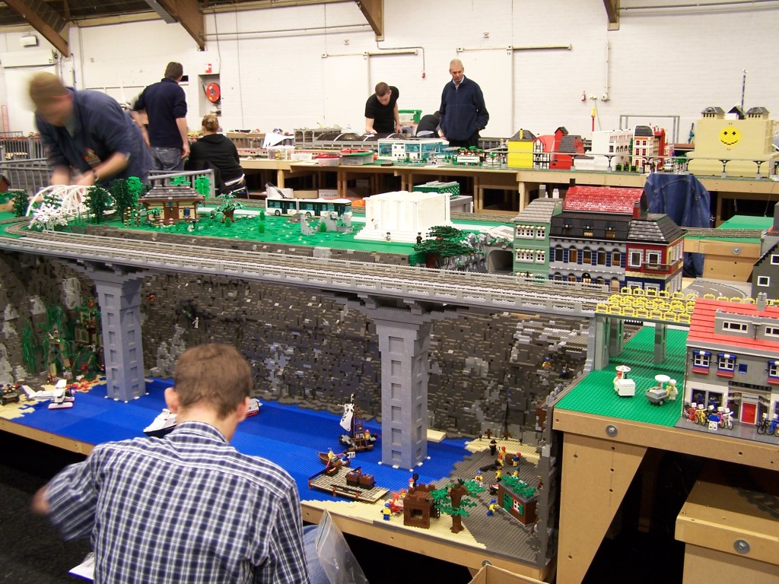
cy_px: 292
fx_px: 855
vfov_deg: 37.7
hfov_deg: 49.0
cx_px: 390
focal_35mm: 38
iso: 80
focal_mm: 6.3
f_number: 2.8
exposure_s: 1/2
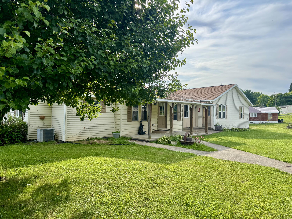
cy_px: 110
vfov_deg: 56.8
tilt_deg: +1.8
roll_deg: -0.7
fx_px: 202
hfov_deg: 71.6
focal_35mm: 24
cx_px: 146
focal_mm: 6.76
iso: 80
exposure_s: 1/2041
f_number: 1.78
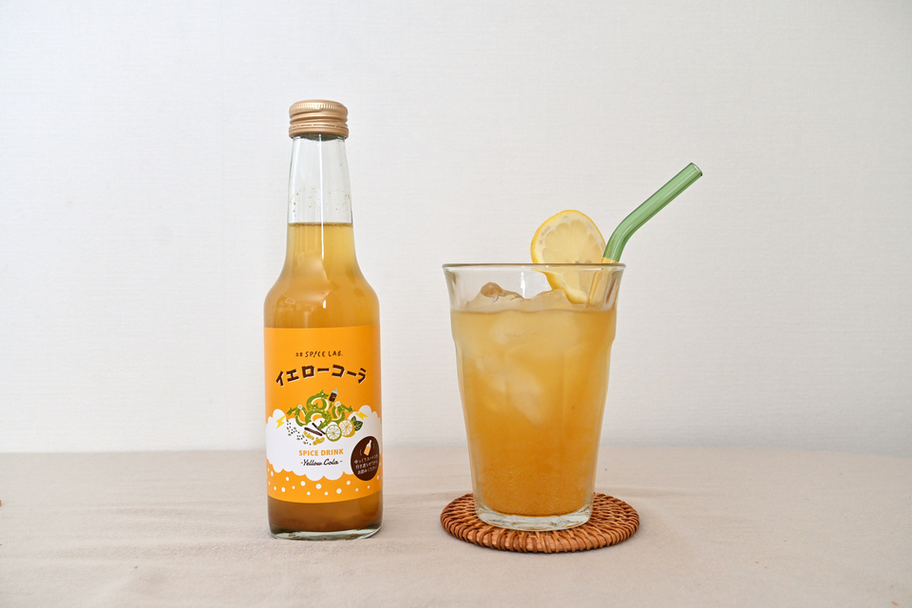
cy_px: 304
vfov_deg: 40.0
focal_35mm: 33
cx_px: 456
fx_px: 836
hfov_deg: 57.2
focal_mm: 22
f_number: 5
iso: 800
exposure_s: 1/15
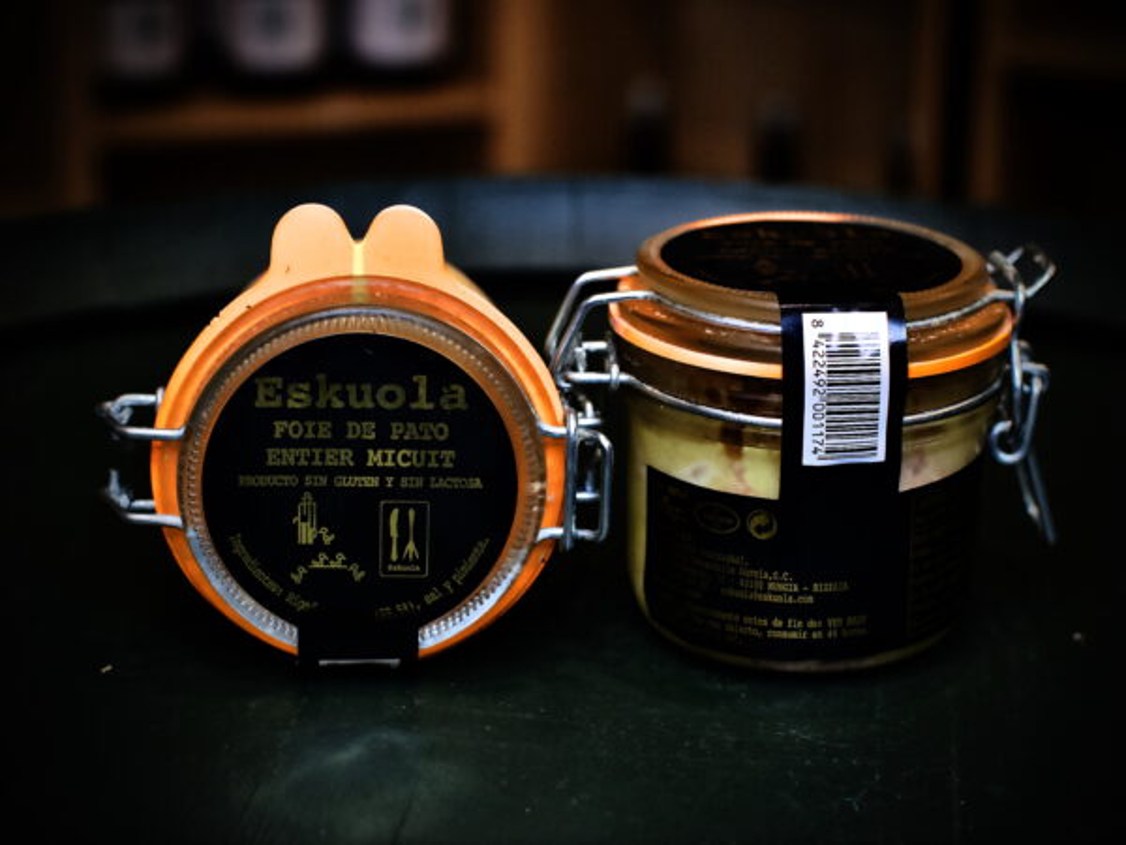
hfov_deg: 30.3
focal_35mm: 64
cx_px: 563
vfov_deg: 22.9
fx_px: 2082
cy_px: 422
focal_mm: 32
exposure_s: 1/200
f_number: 5
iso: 2000
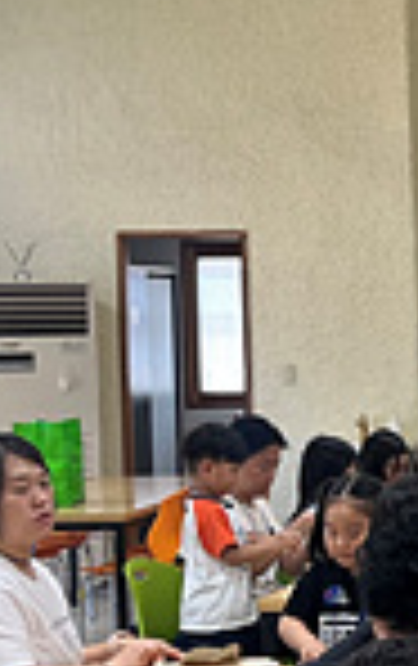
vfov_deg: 17.4
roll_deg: -0.4
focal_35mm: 119
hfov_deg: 10.0
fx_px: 2161
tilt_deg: -5.1
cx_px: 912
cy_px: 468
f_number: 1.6
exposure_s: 1/120
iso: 125
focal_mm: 5.1
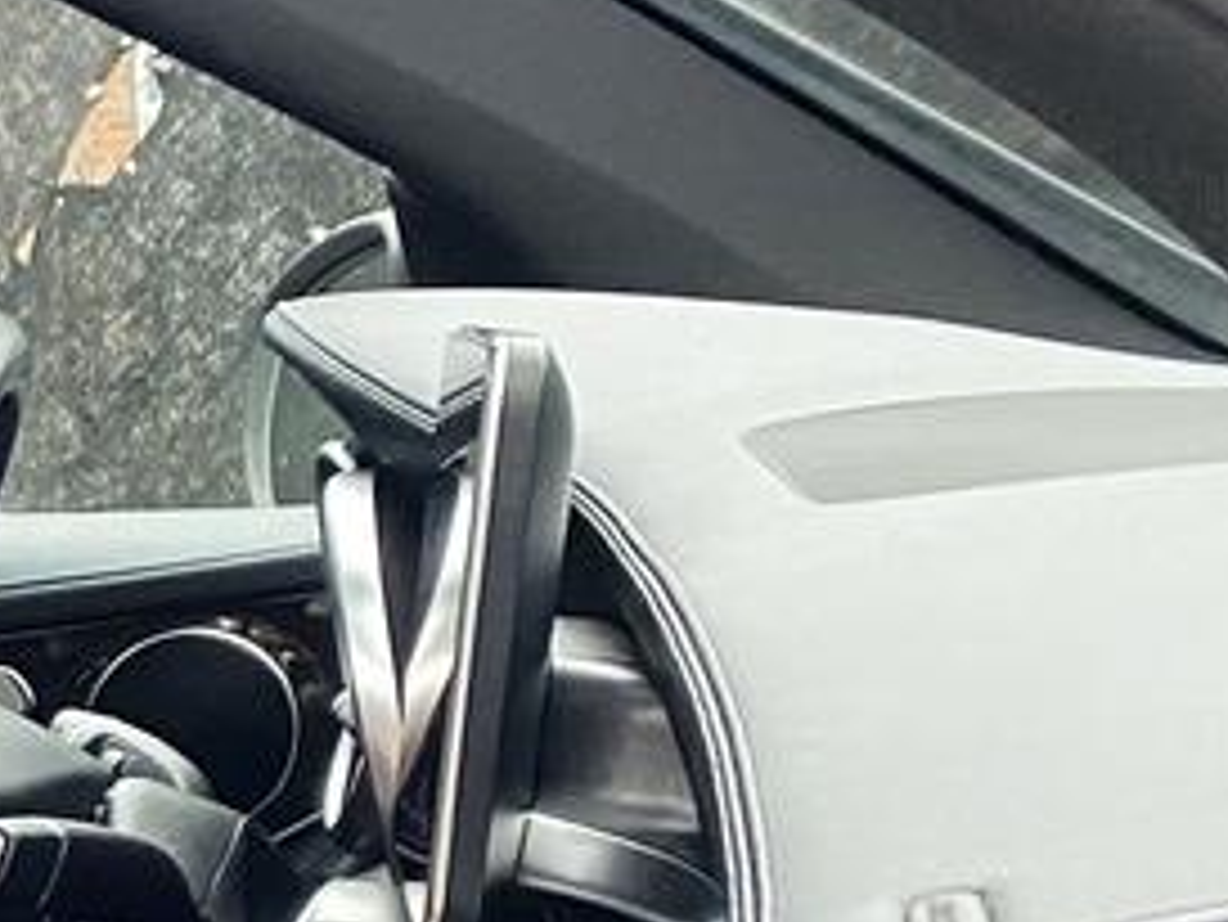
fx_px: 4330
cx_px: -1475
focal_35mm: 122
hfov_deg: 13.2
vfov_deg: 11.5
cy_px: 1543
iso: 250
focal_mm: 4.25
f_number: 1.8
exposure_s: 1/60
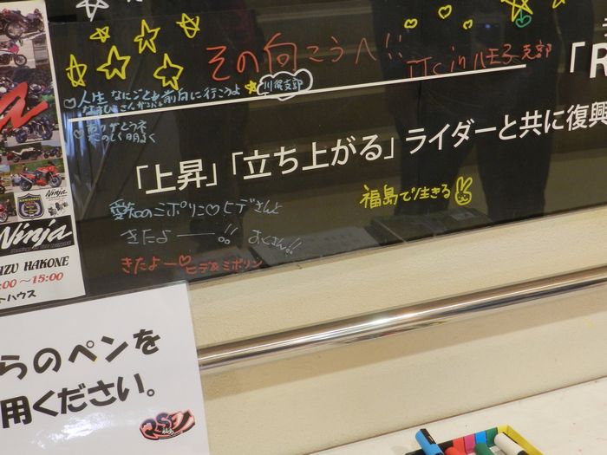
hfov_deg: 41.2
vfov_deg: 31.5
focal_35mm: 46
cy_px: 228
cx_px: 304
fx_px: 807
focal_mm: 8.1
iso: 400
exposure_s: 1/20
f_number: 4.2
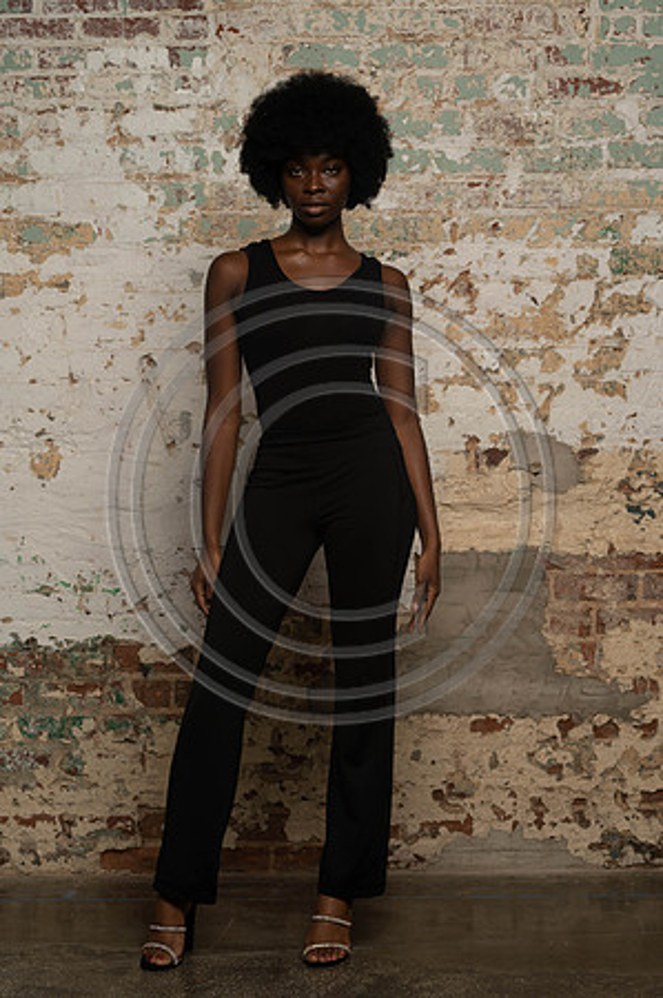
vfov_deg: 23.9
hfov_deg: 16.0
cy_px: 499
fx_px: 2353
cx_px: 332
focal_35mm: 85
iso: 200
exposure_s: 1/160
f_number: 6.3
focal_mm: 85
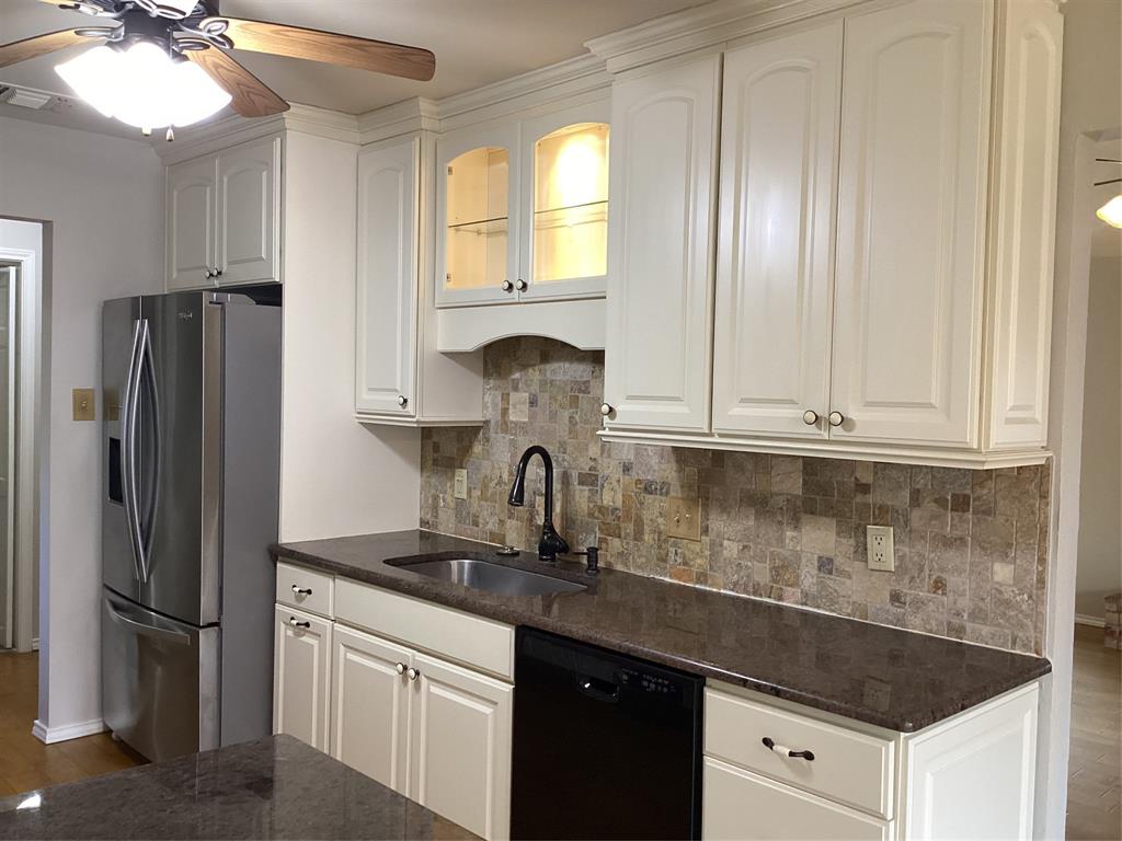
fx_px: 1005
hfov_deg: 58.4
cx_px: 561
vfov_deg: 45.4
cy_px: 420
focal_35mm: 31
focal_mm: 3.3
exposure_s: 1/60
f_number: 2.4
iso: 200
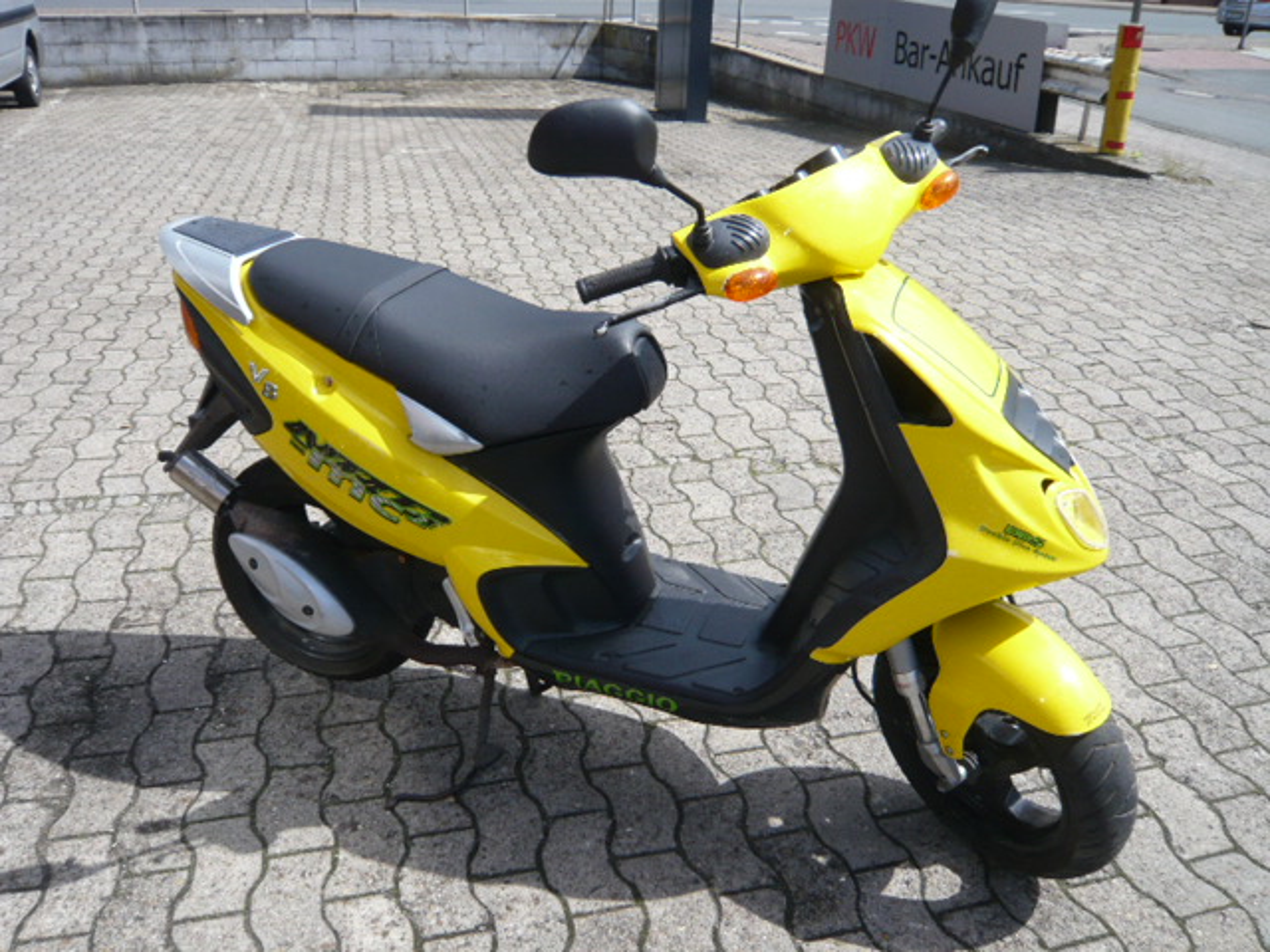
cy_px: 476
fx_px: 1027
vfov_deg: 49.7
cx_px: 635
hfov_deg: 63.4
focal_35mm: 28
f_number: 8
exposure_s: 1/160
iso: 100
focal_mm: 4.6
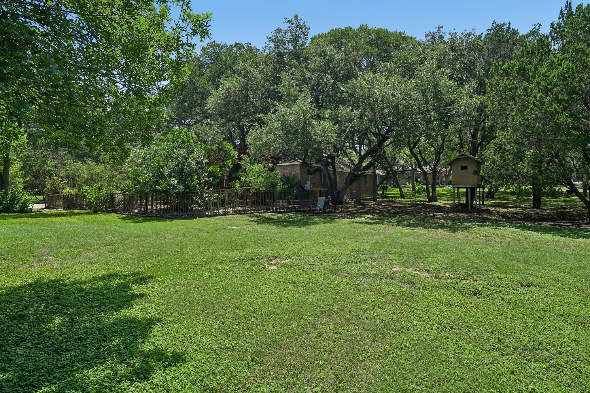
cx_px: 295
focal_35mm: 18
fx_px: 295
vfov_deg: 67.4
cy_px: 196
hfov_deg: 90.0
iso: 200
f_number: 8
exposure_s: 1/250
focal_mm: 18
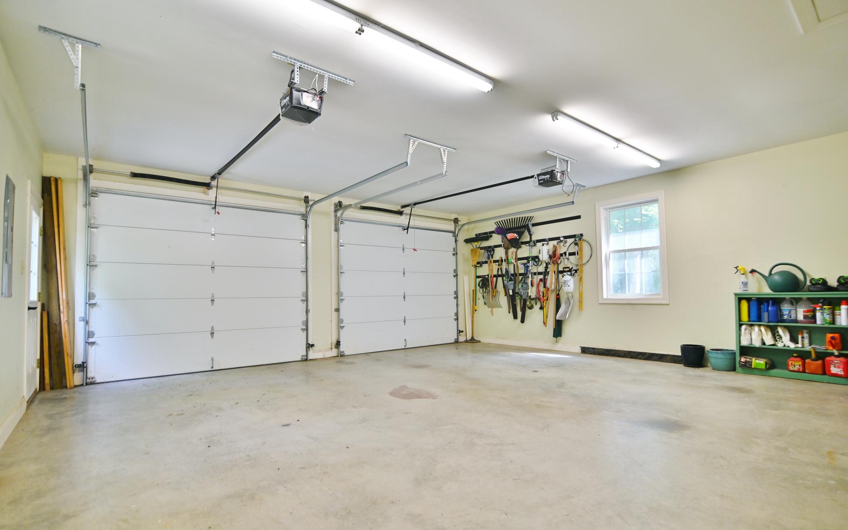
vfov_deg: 68.0
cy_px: 277
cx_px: 417
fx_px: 393
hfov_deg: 94.4
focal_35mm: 17
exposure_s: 1/160
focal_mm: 16
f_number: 2.8
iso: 400
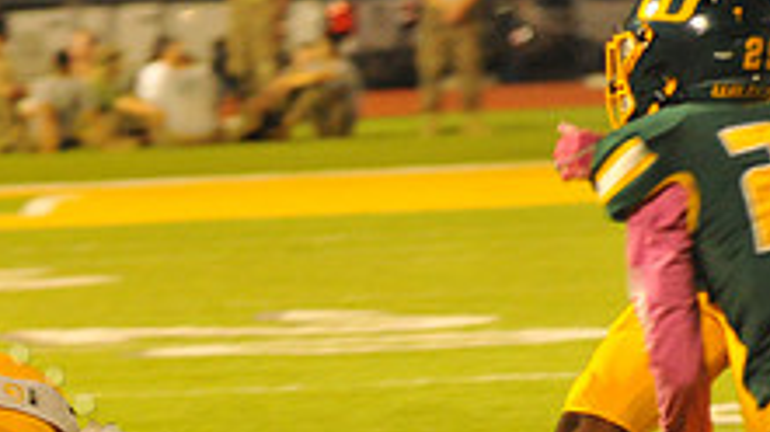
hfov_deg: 3.9
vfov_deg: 2.2
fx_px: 11223
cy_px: 631
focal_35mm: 550
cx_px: -143
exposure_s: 1/160
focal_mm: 200
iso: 6400
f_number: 5.6
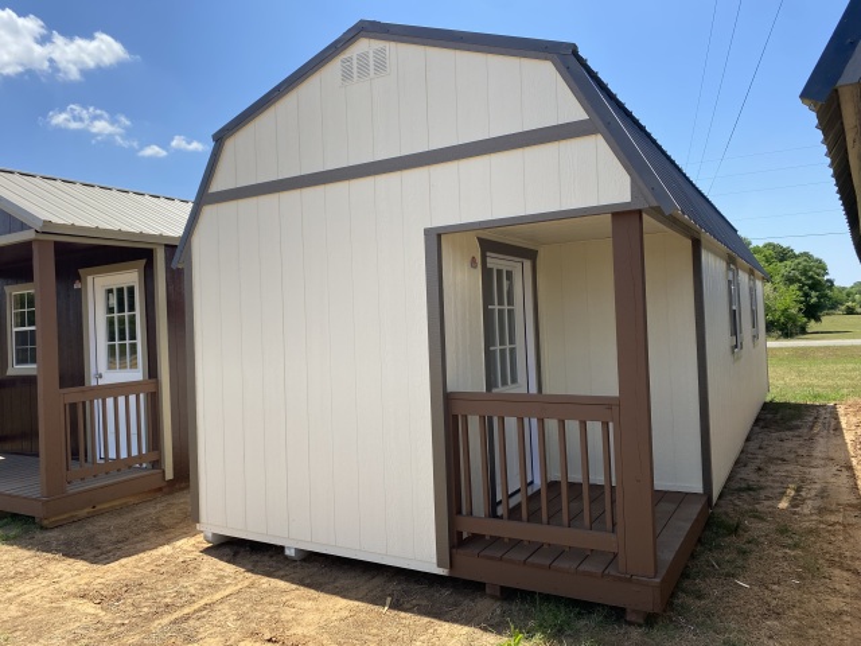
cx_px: 430
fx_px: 647
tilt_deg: +0.6
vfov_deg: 53.1
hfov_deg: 67.3
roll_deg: +3.6
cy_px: 323
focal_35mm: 26
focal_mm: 4.25
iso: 32
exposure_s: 1/2315
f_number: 1.8
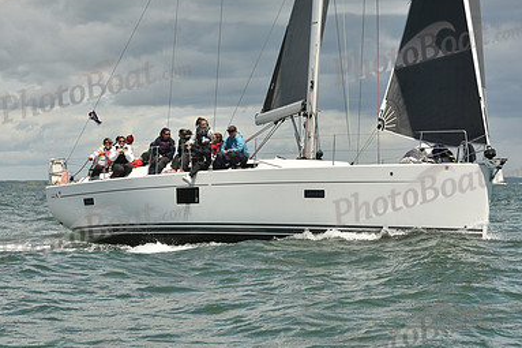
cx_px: 263
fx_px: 2087
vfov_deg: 9.5
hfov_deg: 14.3
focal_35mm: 144
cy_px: 140
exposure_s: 1/800
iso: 320
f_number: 13
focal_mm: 95
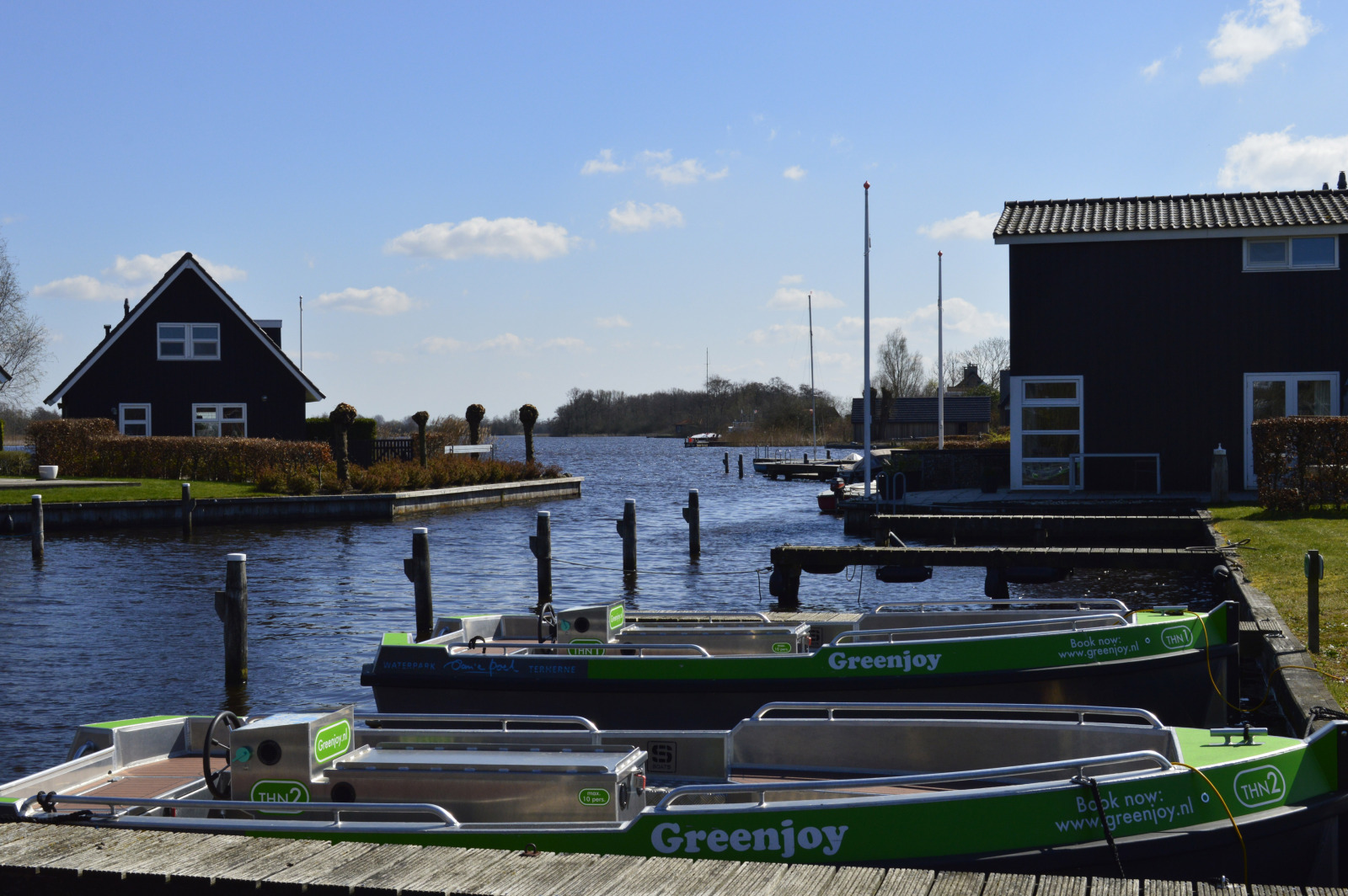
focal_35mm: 48
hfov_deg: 41.1
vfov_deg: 28.0
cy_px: 448
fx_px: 1796
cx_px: 674
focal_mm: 32
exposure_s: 1/500
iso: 360
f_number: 11
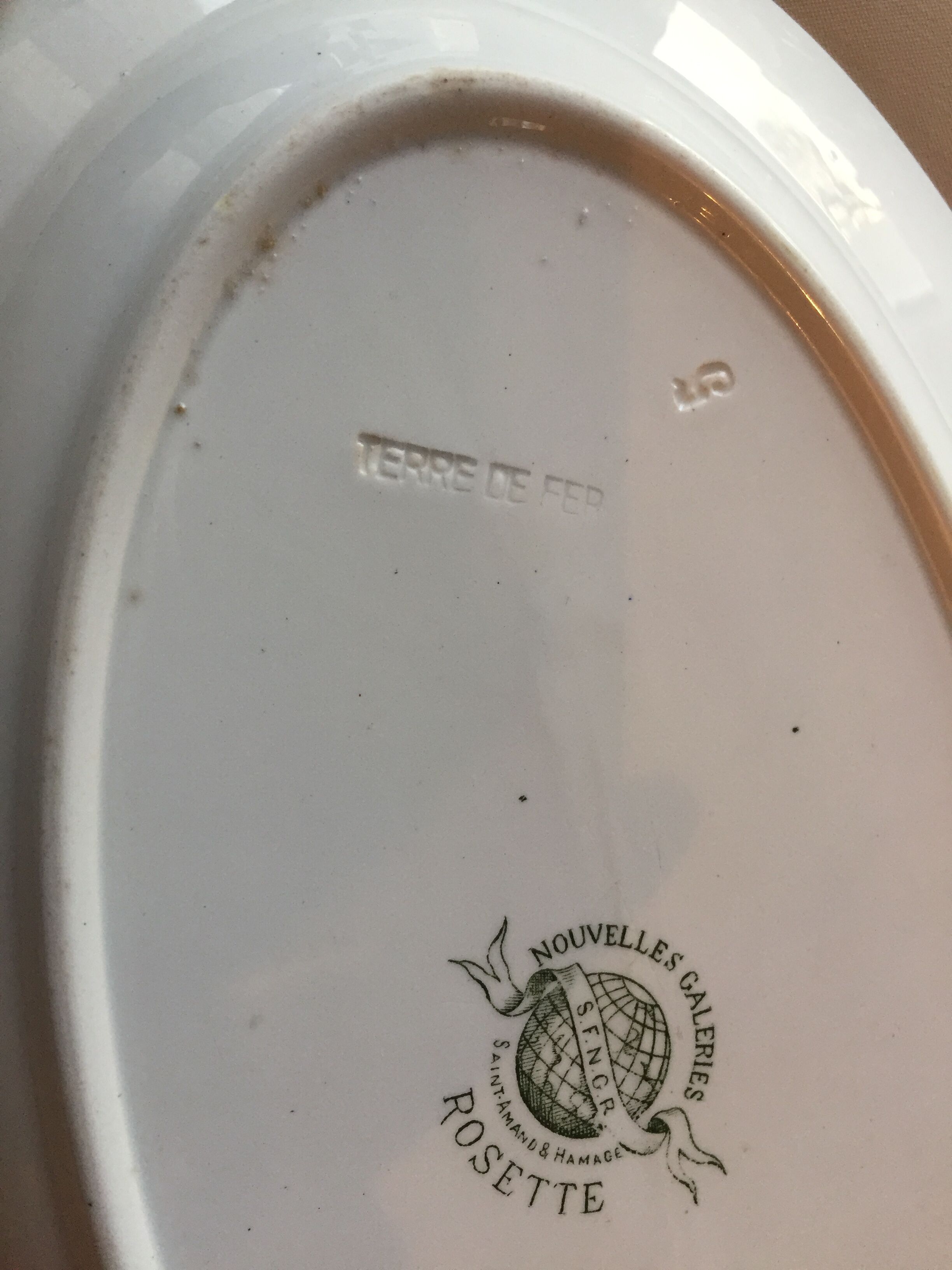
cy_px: 635
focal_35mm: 29
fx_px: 1063
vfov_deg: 61.7
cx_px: 476
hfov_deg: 48.2
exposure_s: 1/33
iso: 64
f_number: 2.2
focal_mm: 4.15
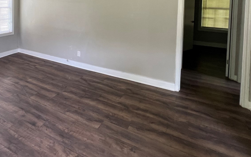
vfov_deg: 44.2
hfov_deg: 69.0
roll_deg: +0.0
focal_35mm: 25
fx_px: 171
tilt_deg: -2.2
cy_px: 11
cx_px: 71
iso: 125
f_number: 1.8
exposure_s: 1/99
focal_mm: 1.57
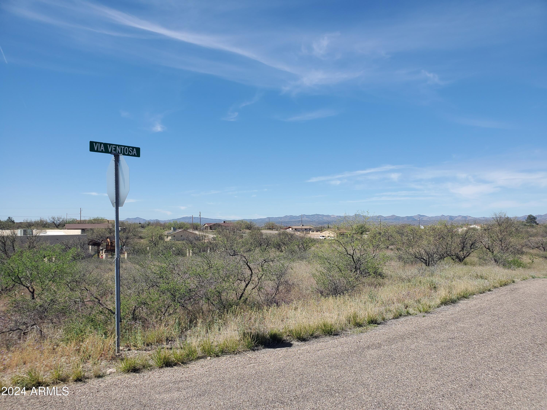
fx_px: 411
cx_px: 274
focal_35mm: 26
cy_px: 205
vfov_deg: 53.1
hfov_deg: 67.3
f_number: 2.4
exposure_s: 1/1563
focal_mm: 4.3
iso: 50
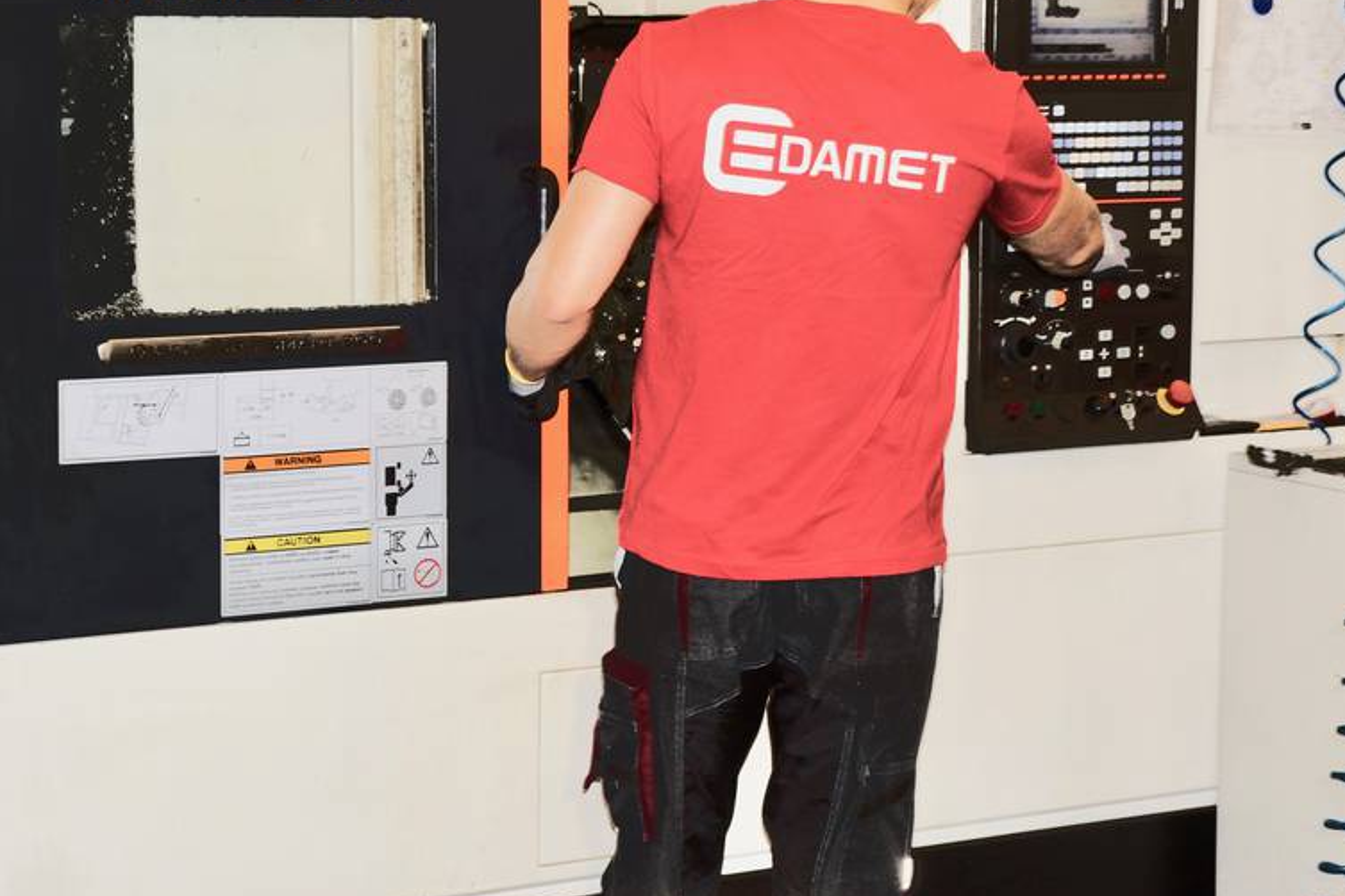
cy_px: 286
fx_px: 2867
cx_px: 539
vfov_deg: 17.7
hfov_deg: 26.4
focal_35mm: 77
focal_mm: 35
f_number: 4.5
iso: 400
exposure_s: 1/160
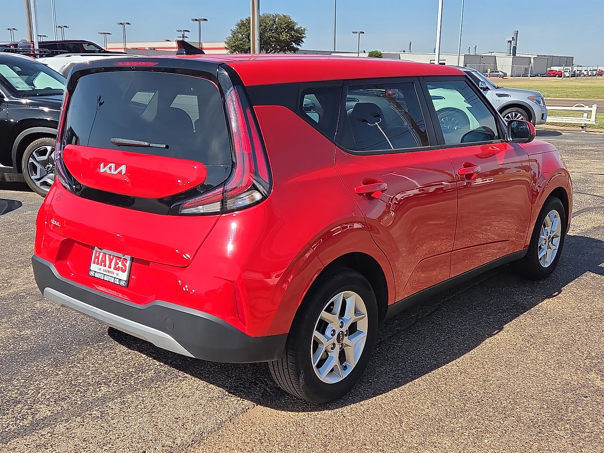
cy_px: 226
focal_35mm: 37
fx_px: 646
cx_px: 302
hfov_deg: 50.1
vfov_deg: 38.7
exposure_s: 1/1429
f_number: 1.8
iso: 25
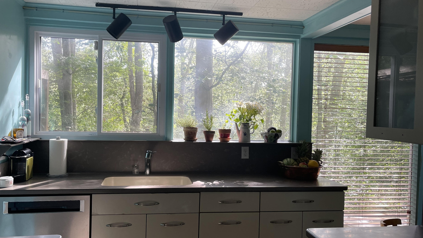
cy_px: 123
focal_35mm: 31
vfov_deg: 37.8
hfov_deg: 62.6
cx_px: 204
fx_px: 348
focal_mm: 5.1
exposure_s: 1/120
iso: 80
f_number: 1.6
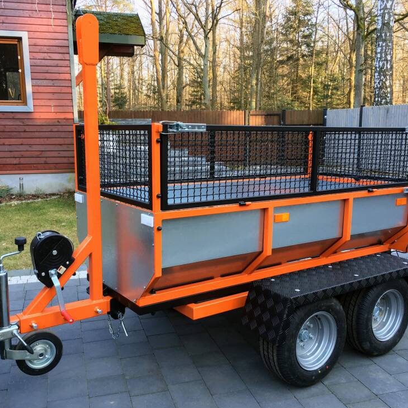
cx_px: 195
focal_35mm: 35
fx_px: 467
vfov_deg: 47.2
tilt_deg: -9.8
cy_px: 205
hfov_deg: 47.2
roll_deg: +0.0
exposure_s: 1/50
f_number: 2.2
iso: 32
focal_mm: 4.15
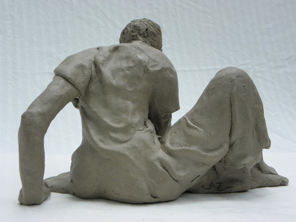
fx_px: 462
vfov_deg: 27.0
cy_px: 111
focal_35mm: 54
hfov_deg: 35.5
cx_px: 148
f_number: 3.5
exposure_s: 1/200
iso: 64
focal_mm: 9.6
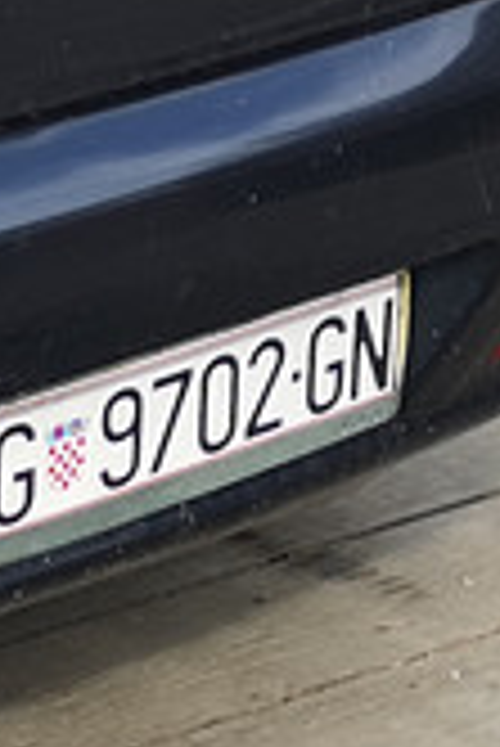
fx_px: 3742
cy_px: 76
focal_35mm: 180
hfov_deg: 7.3
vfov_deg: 11.3
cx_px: -588
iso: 50
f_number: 1.8
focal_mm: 3.95
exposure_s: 1/820
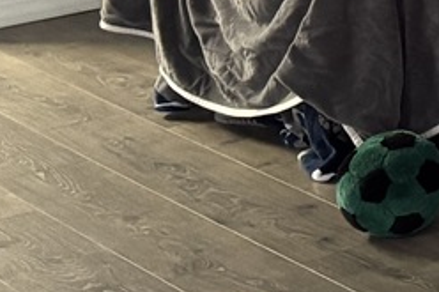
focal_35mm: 157
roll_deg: +0.1
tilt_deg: -5.9
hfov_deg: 10.5
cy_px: -290
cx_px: 1177
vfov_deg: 8.3
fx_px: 1913
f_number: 1.6
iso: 640
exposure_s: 1/34
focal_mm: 5.96
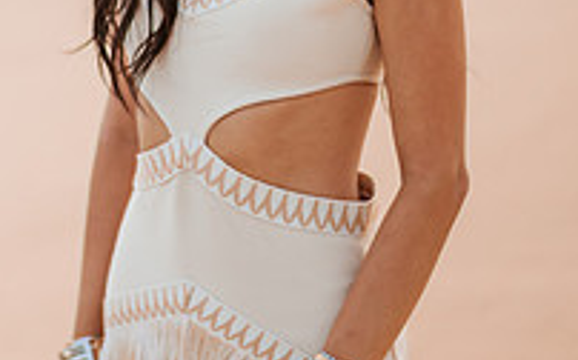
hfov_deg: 15.8
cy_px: -11
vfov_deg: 9.8
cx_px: 355
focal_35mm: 132
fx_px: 2078
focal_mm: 58
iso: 250
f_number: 1.4
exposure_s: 1/6400
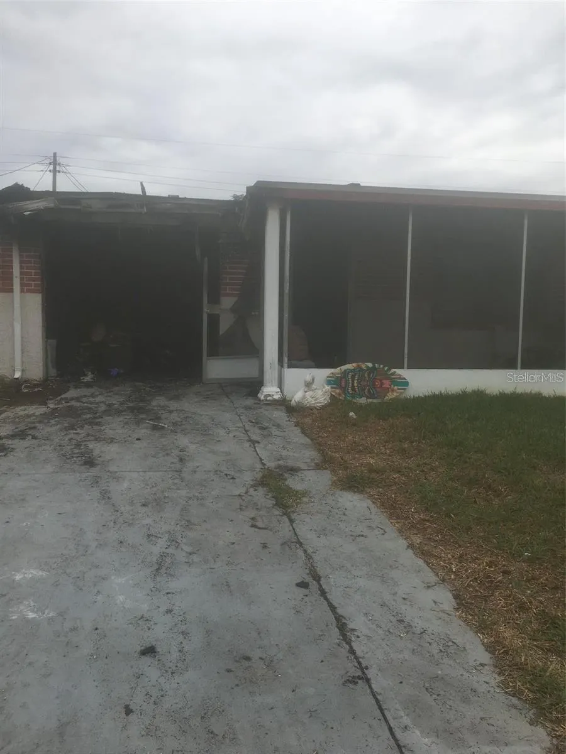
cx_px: 283
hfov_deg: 48.2
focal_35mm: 29
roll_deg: -0.9
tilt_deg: -4.3
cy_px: 377
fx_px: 632
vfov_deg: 61.7
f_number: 2.2
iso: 25
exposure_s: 1/962
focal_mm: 4.15
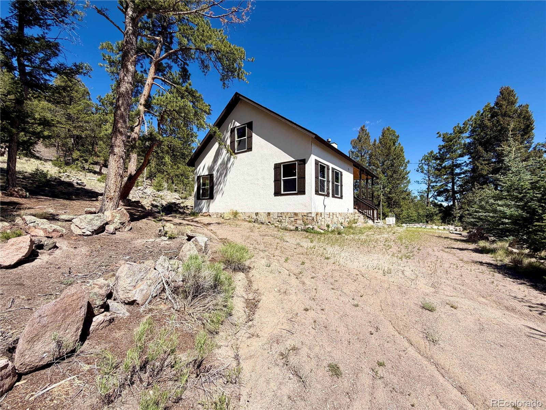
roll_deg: +0.4
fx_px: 221
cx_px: 273
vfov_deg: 85.7
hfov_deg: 102.1
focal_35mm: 14
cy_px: 205
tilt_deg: +2.7
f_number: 2.2
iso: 20
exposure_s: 1/820
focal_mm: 2.22
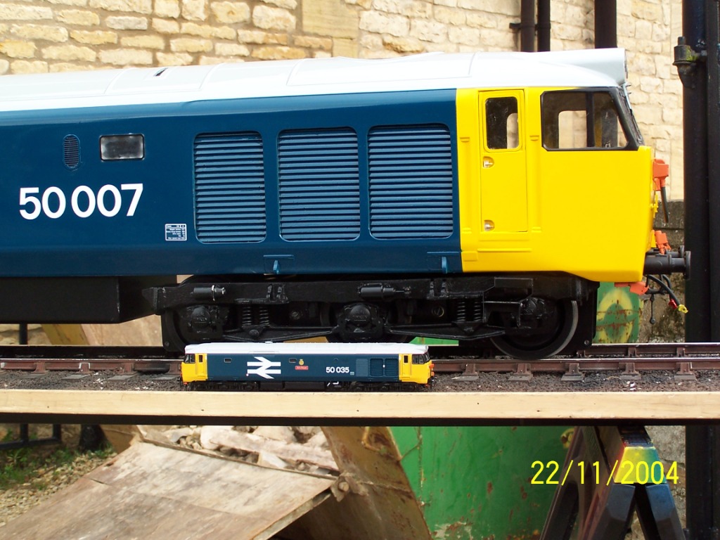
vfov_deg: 21.9
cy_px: 270
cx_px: 360
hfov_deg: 29.0
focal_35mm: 67
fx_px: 1394
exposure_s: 1/90
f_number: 3.2
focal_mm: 11.1
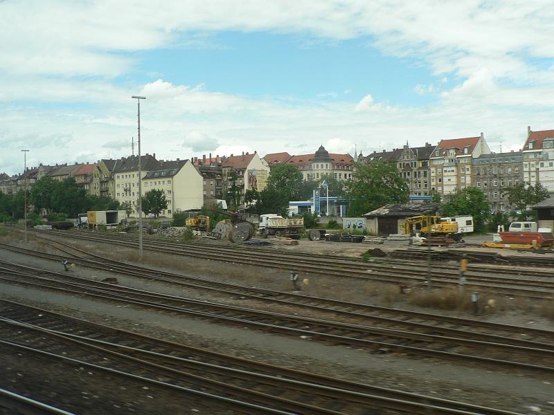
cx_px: 277
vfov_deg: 39.7
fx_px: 576
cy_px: 208
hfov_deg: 51.4
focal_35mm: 36
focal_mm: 6
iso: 80
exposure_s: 1/200
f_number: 4
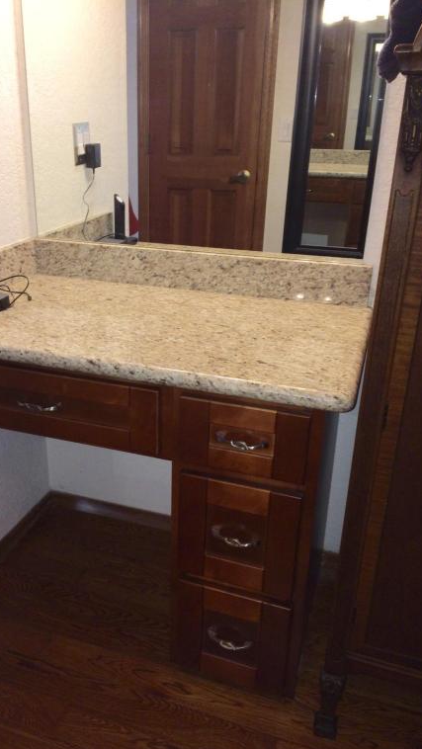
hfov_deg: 36.4
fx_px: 636
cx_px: 151
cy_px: 378
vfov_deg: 61.0
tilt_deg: -24.4
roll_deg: +0.8
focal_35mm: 32
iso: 40
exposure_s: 1/30
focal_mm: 4.15
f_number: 2.2
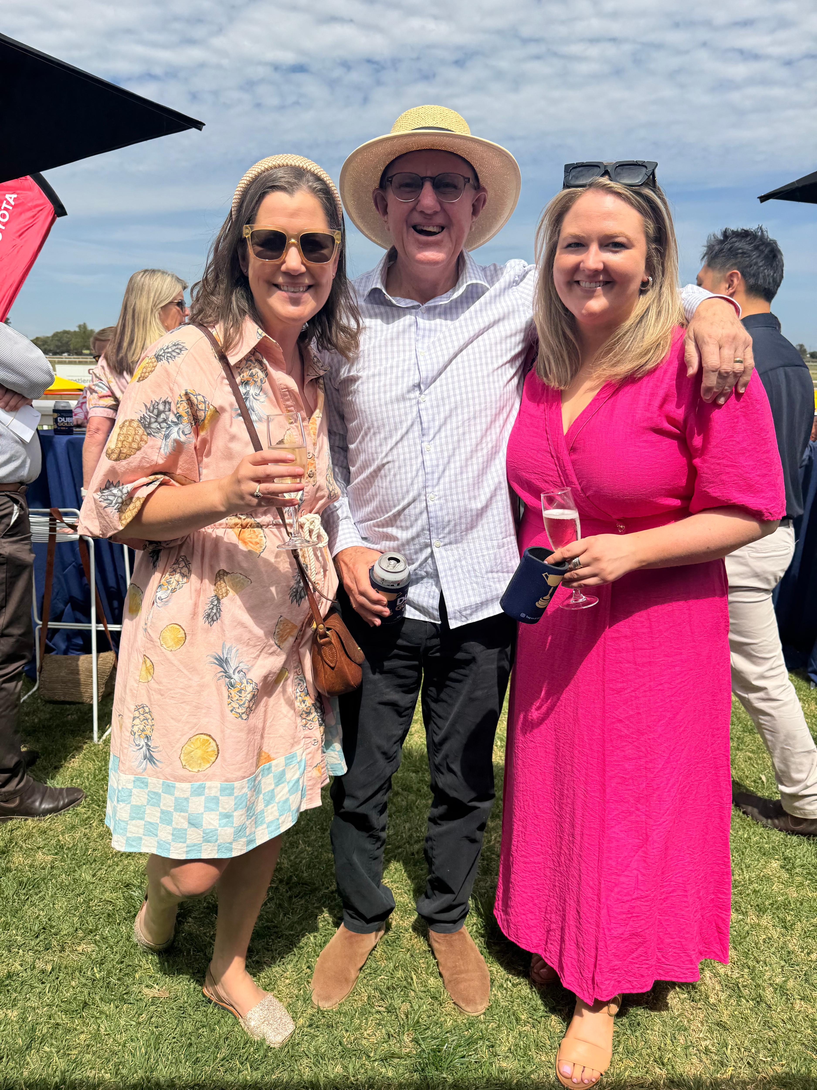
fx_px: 755
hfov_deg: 56.8
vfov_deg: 71.6
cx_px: 408
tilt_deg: -13.0
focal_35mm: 24
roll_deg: -1.0
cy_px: 545
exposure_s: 1/7092
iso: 80
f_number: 1.78
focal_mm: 6.76
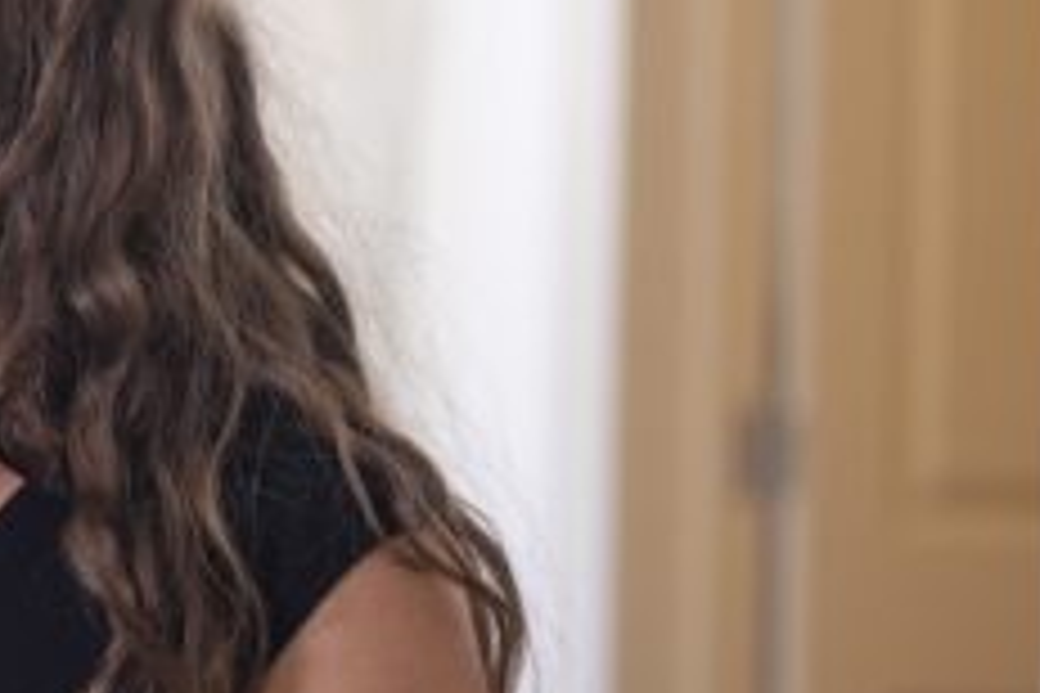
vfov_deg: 8.8
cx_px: -306
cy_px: 740
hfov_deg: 12.8
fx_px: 4477
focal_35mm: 155
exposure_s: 1/160
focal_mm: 35
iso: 640
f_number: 1.4
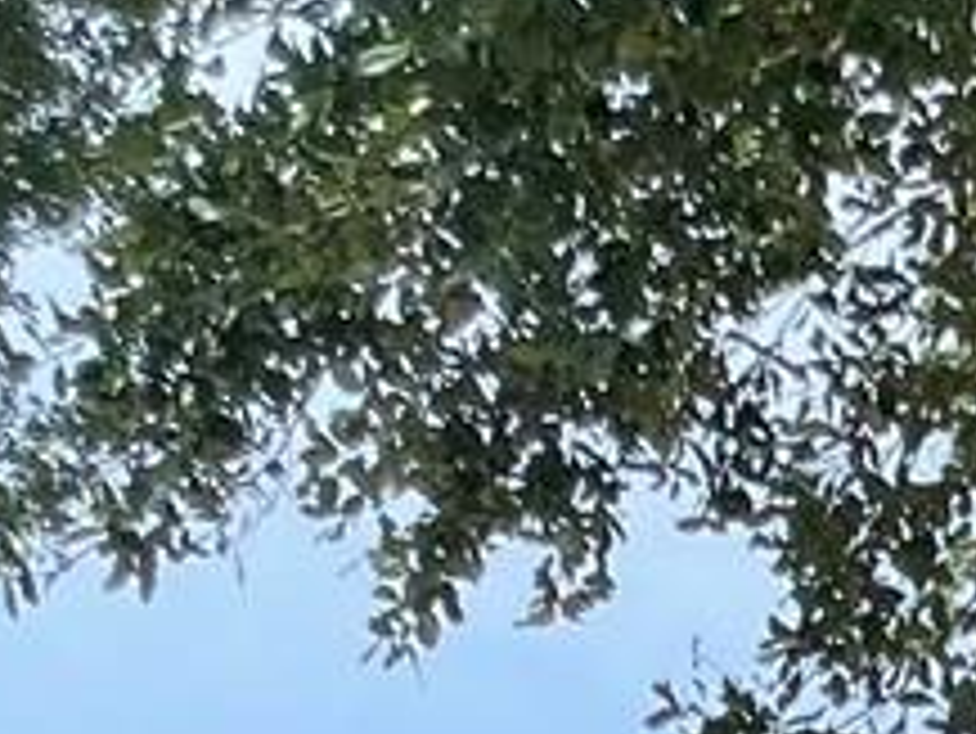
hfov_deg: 9.4
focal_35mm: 192
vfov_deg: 7.2
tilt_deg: +1.6
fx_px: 5416
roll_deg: -0.7
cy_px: 1869
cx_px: 2168
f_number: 1.6
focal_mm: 4.2
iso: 32
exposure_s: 1/1916
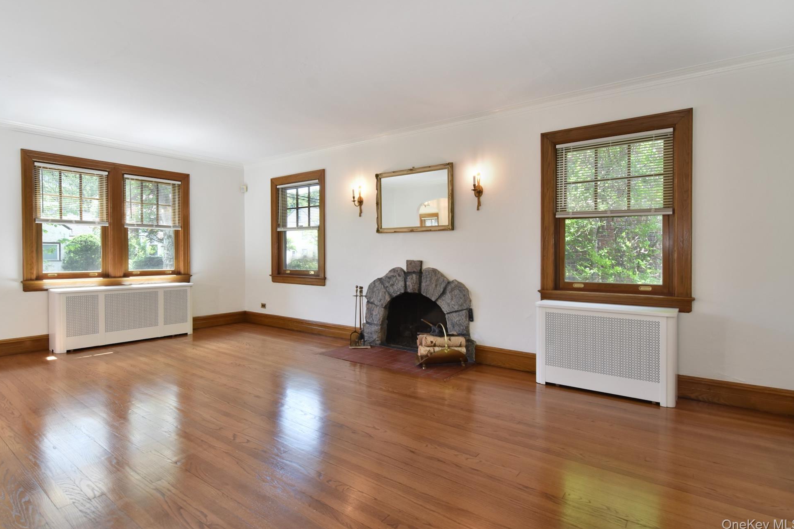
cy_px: 253
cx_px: 384
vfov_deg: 68.7
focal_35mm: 18
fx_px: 387
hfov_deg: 91.5
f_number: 8
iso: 640
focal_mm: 11
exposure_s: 1/40
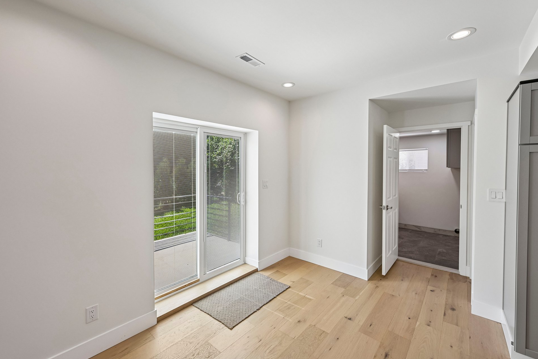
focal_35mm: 15
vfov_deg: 77.3
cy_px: 171
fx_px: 224
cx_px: 267
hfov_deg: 100.4
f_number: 8
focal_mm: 14
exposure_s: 1/25
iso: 100
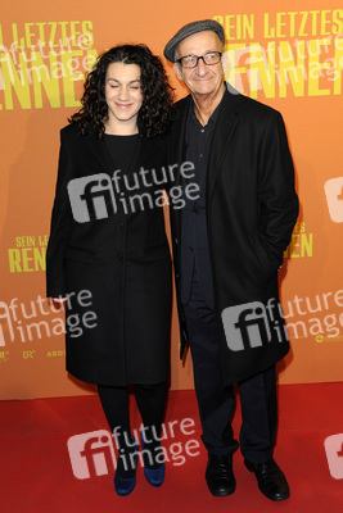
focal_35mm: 38
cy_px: 256
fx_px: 543
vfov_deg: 50.7
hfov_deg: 35.1
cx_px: 172
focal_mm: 38
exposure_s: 1/200
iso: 800
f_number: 5.6
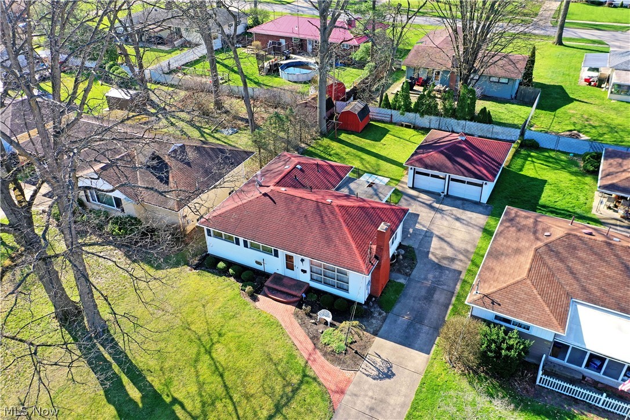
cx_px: 315
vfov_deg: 46.4
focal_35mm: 28
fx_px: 490
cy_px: 210
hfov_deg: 65.5
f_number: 4.5
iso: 100
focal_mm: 10.26
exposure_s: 1/200
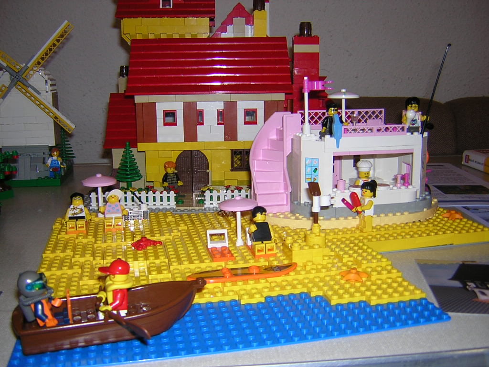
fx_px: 509
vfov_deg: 39.7
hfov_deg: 51.4
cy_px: 184
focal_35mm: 36
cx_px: 244
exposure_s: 1/60.1
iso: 100
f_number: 2.6
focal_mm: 4.7
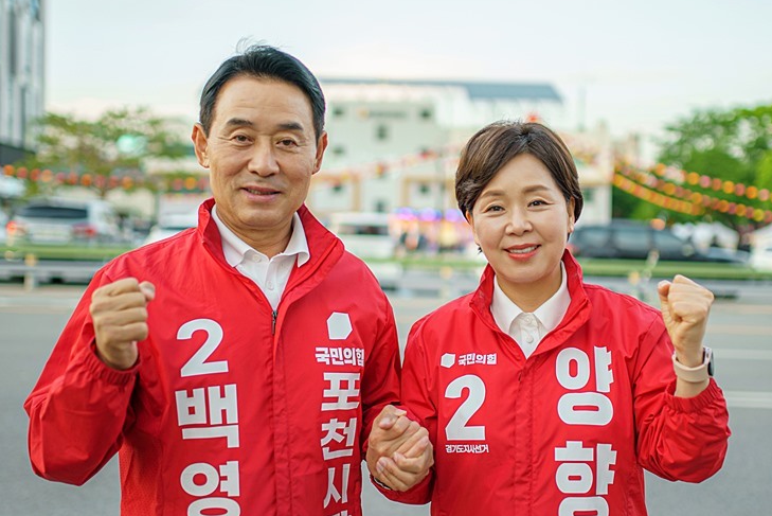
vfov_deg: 28.1
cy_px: 262
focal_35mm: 48
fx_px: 1030
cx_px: 411
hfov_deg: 41.1
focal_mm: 35
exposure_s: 1/500
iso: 100
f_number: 1.4
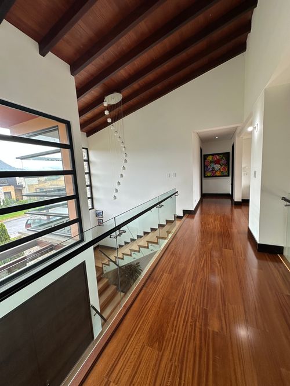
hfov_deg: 85.7
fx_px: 156
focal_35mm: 14
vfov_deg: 102.1
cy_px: 193
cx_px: 145
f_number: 2.2
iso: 50
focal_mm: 2.22
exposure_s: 1/99
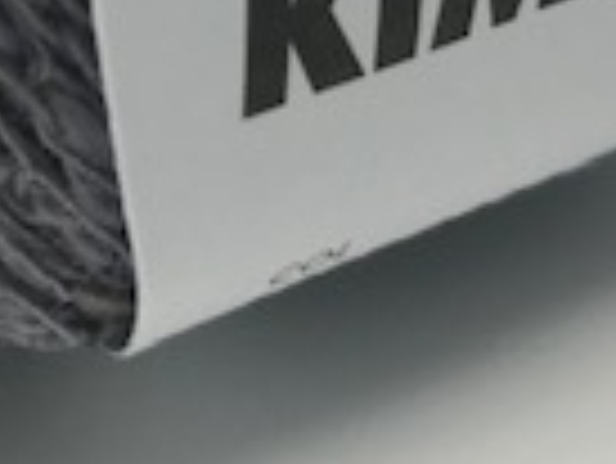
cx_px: -18
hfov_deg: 14.8
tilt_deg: -33.7
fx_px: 2333
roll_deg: -3.3
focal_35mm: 131
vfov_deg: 10.6
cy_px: -387
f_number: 1.8
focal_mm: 3.99
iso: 20
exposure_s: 1/684
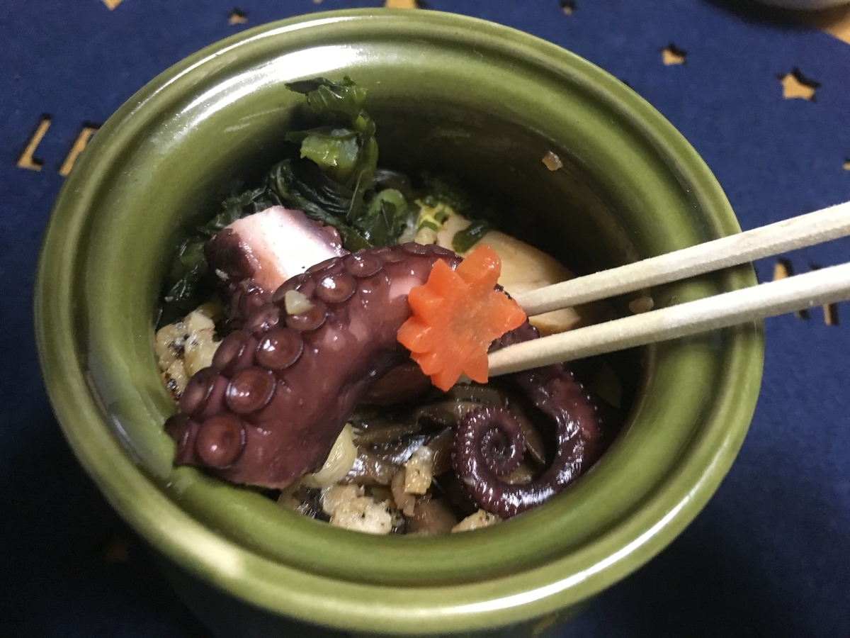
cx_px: 425
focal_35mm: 29
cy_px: 319
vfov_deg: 48.2
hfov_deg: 61.7
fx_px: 712
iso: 250
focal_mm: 4.15
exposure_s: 1/15
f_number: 2.2
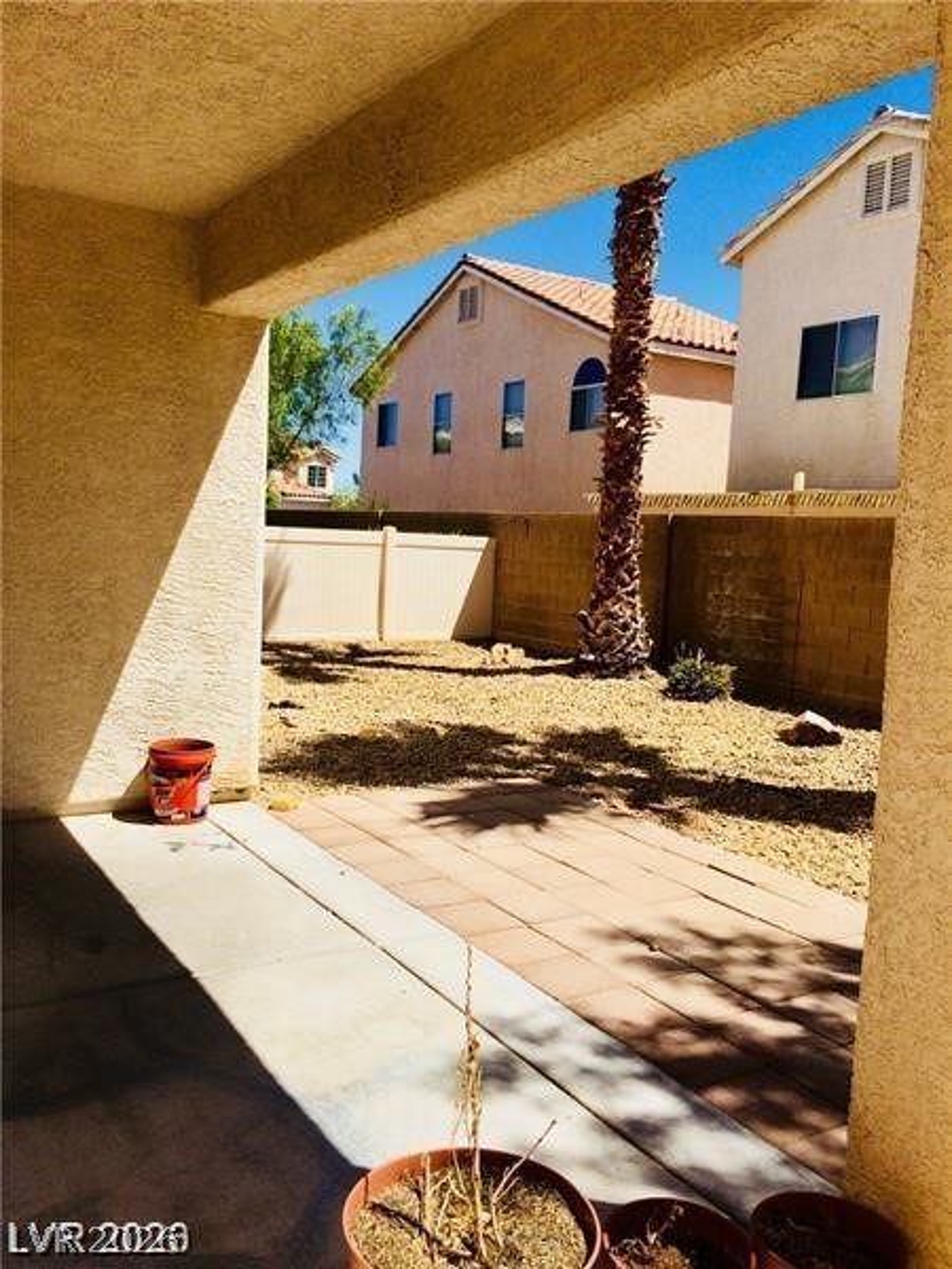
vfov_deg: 61.7
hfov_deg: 48.2
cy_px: 634
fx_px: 1063
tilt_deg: -7.4
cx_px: 476
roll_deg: -1.9
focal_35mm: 29
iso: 32
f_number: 2.2
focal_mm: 4.15
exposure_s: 1/3165
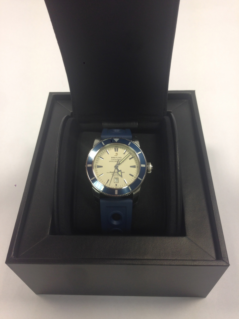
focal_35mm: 33
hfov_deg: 42.9
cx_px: 120
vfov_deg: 55.4
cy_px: 160
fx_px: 304
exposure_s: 1/24
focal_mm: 4.12
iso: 50
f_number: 2.4
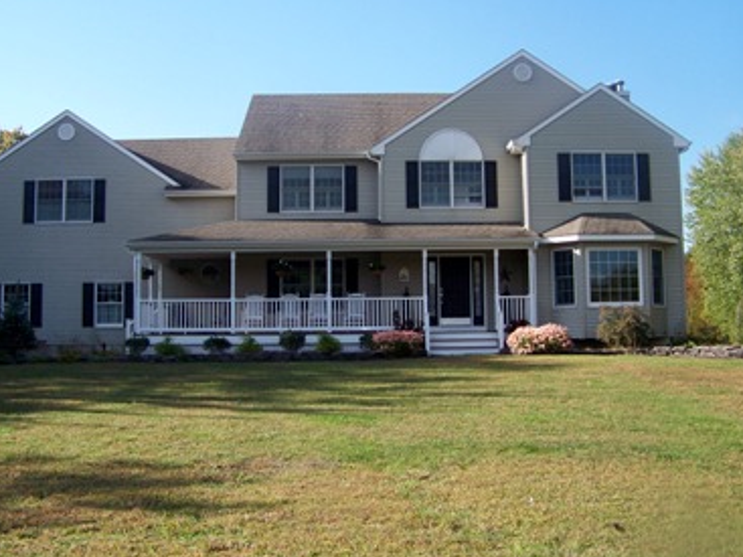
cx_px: 373
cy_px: 237
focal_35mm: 44
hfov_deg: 43.0
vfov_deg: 32.8
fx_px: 944
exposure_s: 1/400
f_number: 2.8
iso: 64
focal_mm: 5.85
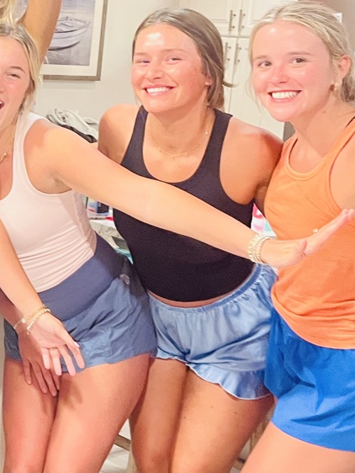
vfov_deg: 26.1
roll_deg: -3.0
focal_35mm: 74
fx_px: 1011
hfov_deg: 18.0
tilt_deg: -6.0
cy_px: 144
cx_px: -164
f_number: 1.6
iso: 400
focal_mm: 5.1
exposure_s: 1/40
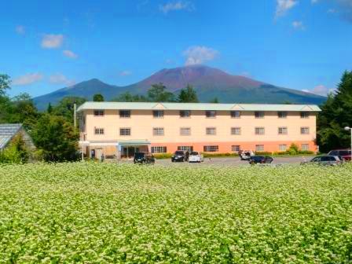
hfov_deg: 39.7
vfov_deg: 30.3
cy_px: 132
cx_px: 176
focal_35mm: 48
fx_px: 488
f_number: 10
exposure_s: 1/160
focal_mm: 7.91
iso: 64
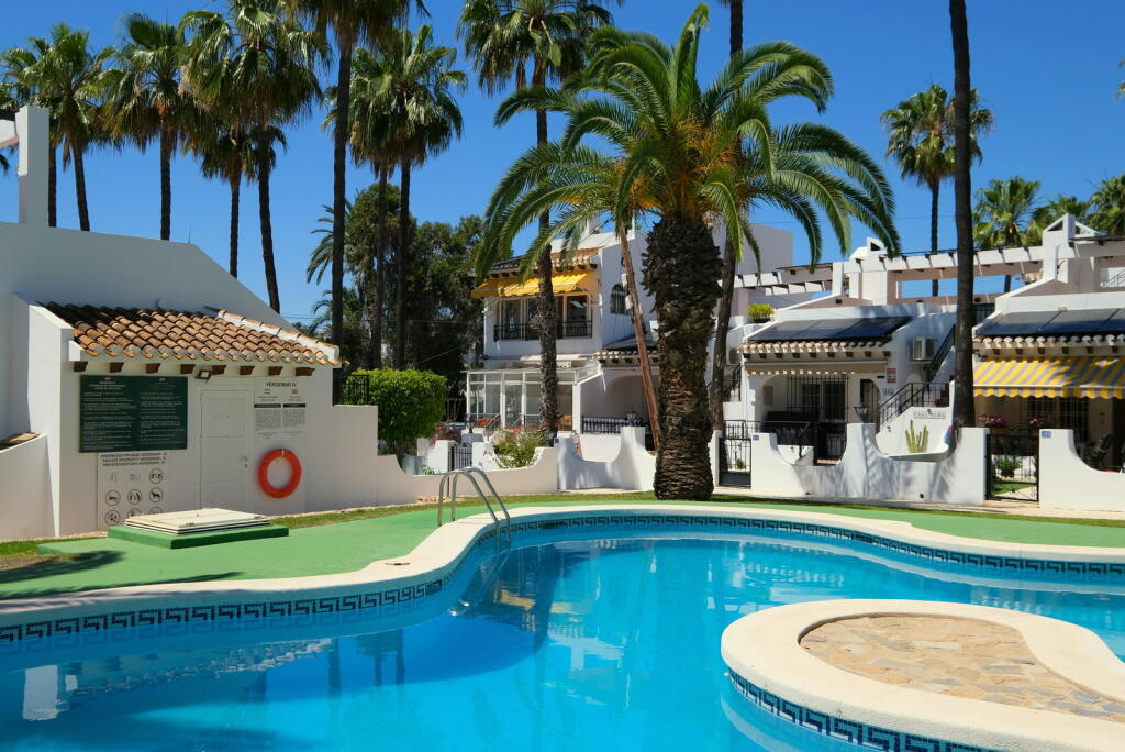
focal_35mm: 29
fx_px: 907
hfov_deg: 63.6
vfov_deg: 45.0
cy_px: 376
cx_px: 562
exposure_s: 1/1500
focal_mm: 19.1
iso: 320
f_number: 8
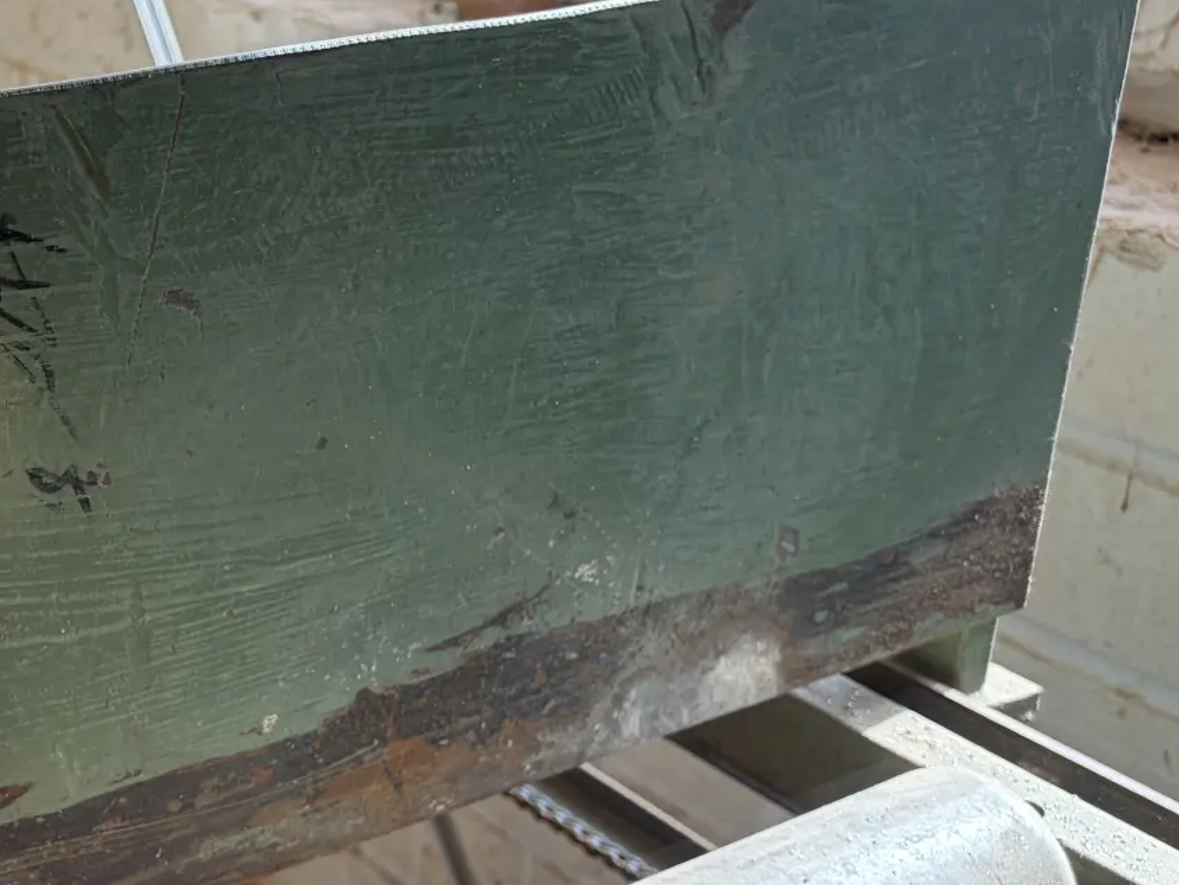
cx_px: 116
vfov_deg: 24.8
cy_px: 513
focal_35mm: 59
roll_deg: +2.7
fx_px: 2010
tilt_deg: -22.5
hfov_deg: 31.2
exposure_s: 1/242
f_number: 1.6
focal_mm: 5.96
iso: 50
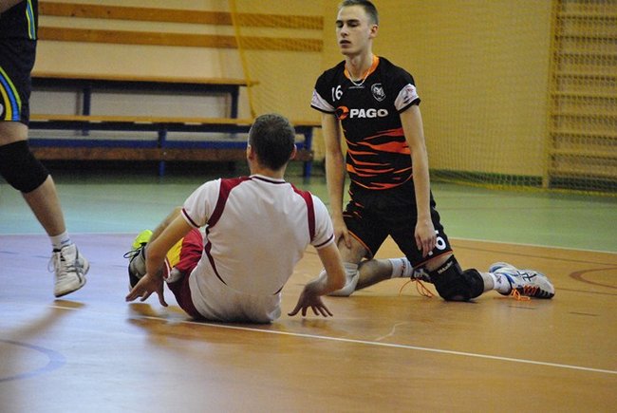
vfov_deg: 6.3
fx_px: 3732
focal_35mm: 218
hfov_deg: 9.5
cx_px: 308
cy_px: 206
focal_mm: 145
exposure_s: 1/200
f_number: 5
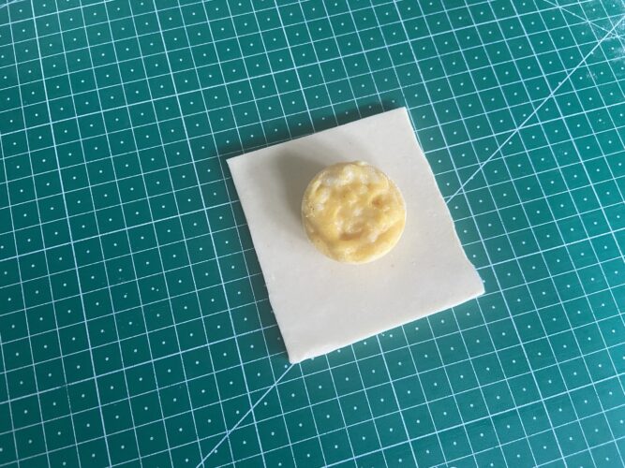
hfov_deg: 67.3
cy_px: 234
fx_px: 469
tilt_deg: -77.1
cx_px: 312
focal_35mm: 26
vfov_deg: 53.0
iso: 500
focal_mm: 4.25
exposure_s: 1/43
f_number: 1.8
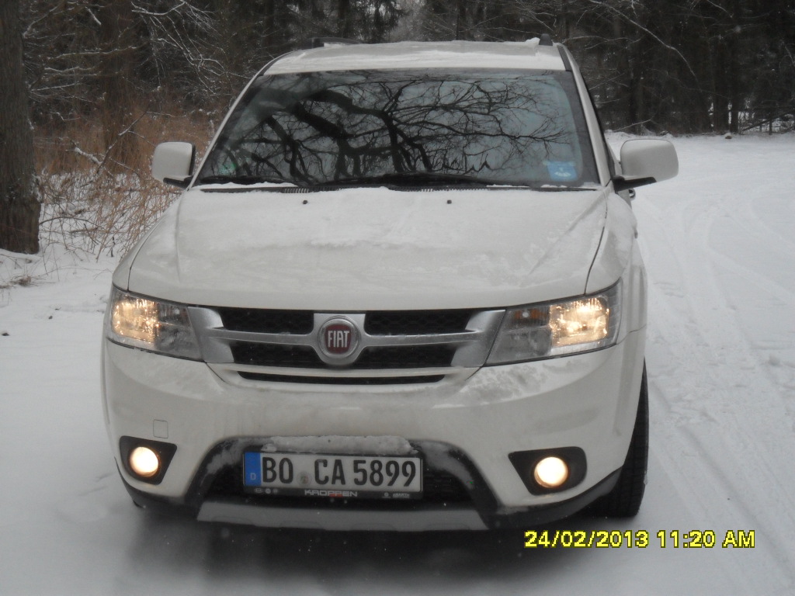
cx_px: 398
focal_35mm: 63
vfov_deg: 23.3
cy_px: 298
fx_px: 1447
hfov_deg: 30.7
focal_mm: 11.2
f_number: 5.6
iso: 400
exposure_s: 1/1500
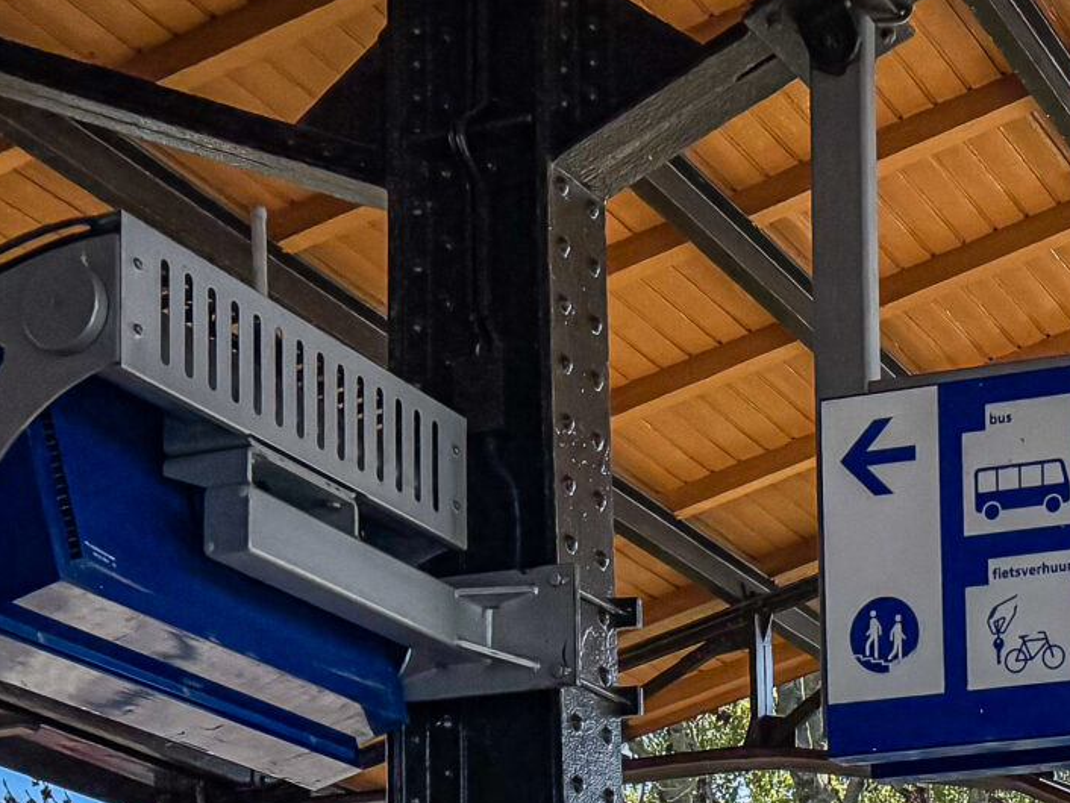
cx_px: 1305
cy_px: 1309
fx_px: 2690
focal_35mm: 87
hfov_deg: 20.9
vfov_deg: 15.3
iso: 80
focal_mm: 6.76
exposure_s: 1/5800
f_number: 1.8
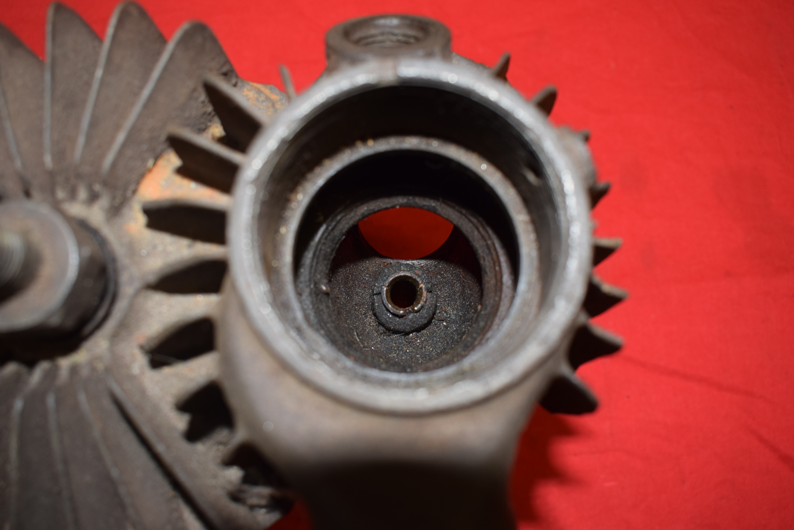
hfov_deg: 53.1
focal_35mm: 36
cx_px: 397
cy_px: 265
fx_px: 795
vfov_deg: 36.9
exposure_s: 1/60
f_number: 5.6
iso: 400
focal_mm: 24
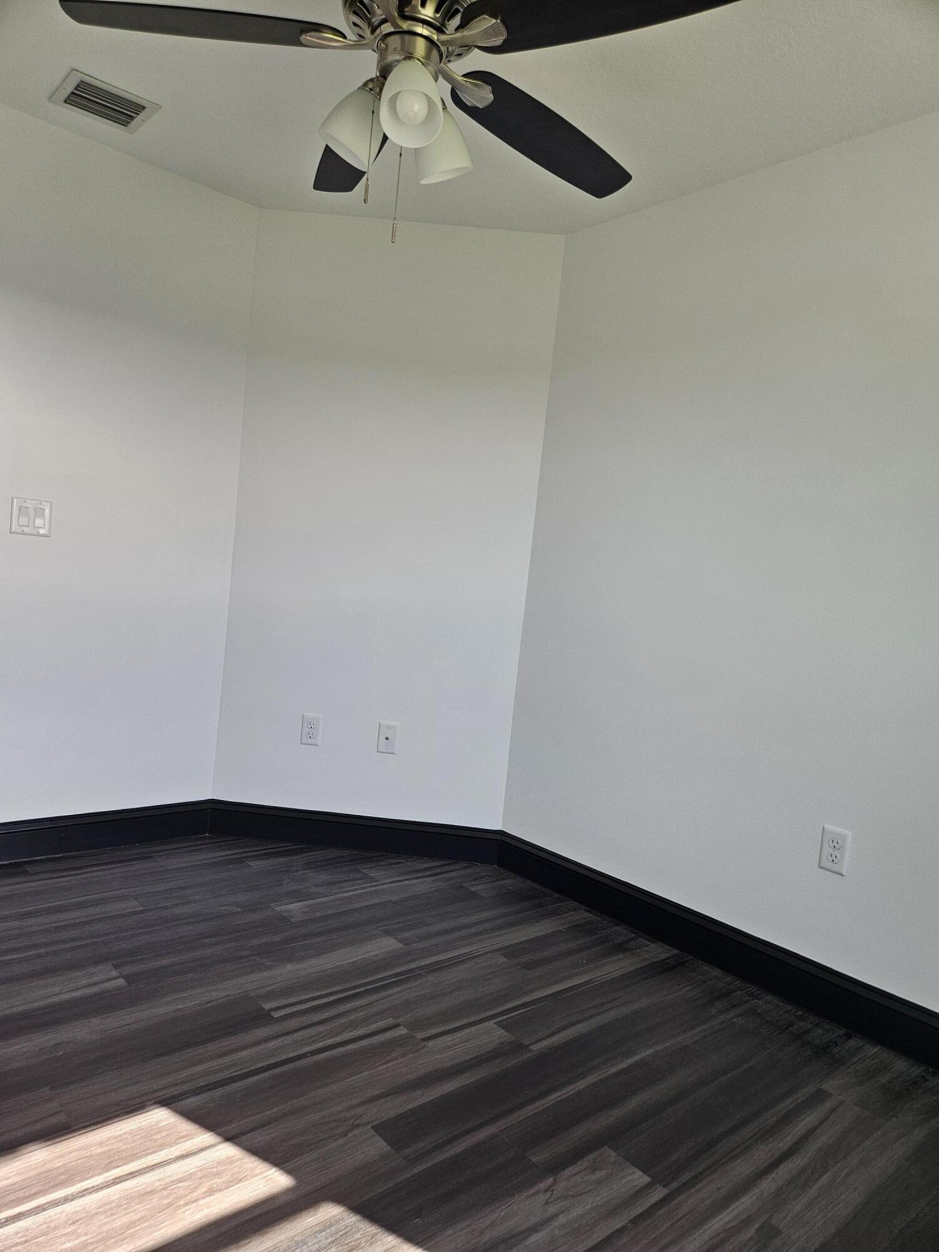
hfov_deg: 58.9
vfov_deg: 73.9
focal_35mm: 23
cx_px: 470
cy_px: 626
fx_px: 832
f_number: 1.8
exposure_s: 1/207
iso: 125
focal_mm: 5.4
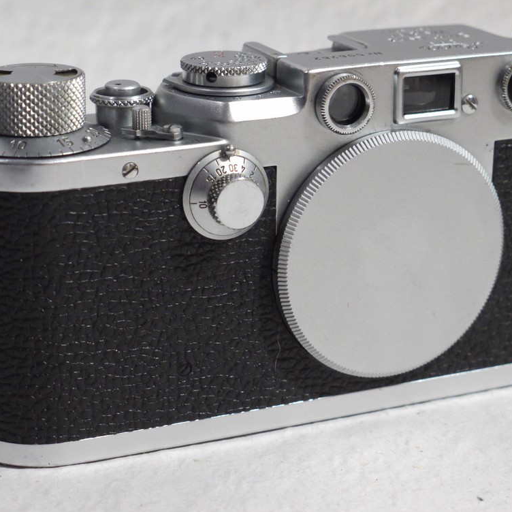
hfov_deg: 15.8
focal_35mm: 110
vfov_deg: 15.8
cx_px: 265
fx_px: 1841
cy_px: 227
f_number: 6.3
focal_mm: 39
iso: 800
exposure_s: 1/13
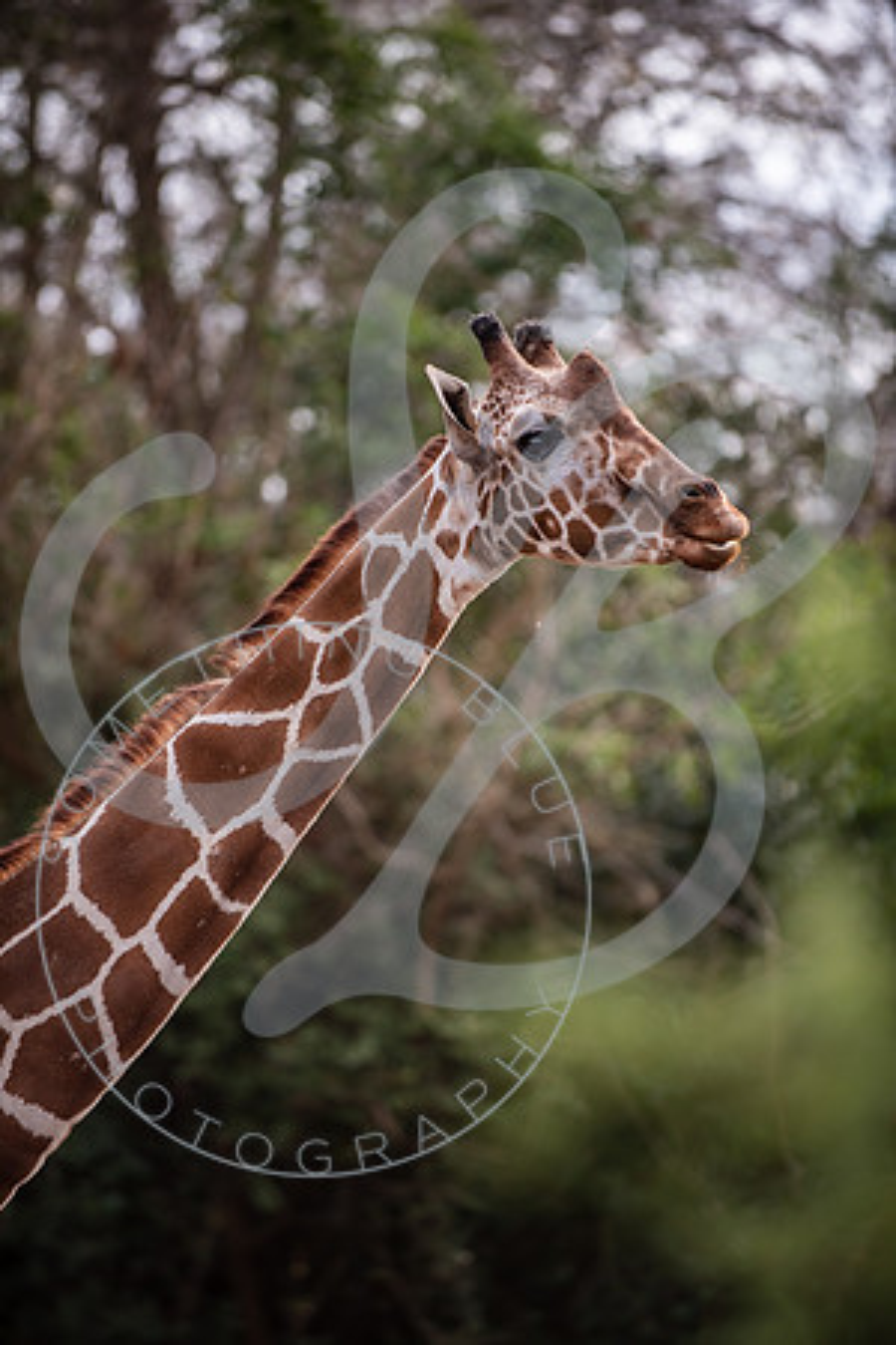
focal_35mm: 200
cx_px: 448
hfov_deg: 6.9
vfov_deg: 10.3
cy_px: 672
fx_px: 7466
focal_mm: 200
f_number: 2.8
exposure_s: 1/400
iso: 100
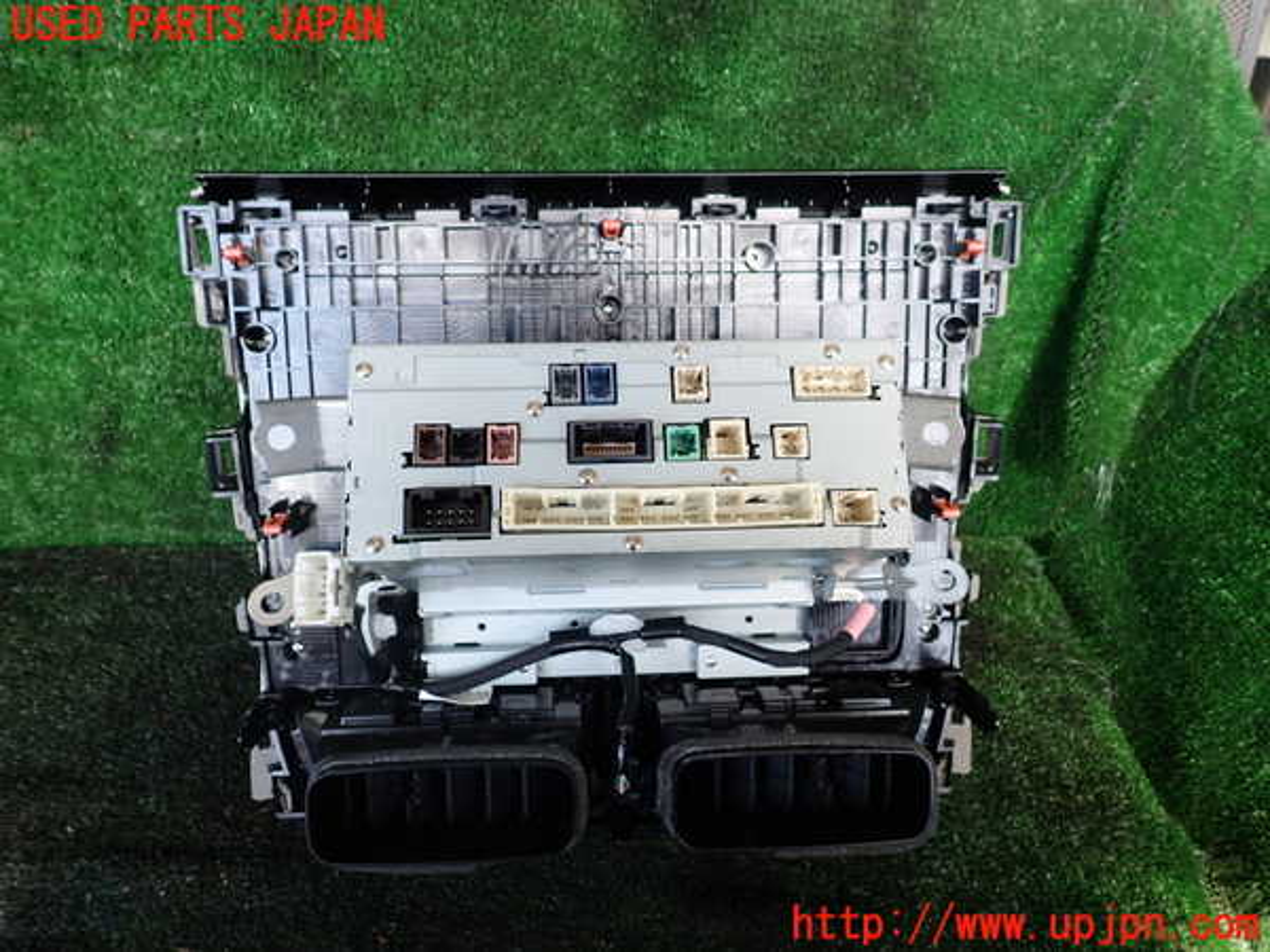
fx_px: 917
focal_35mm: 25
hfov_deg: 69.4
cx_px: 635
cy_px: 476
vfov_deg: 54.9
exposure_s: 1/80
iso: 100
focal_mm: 4.5
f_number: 2.8
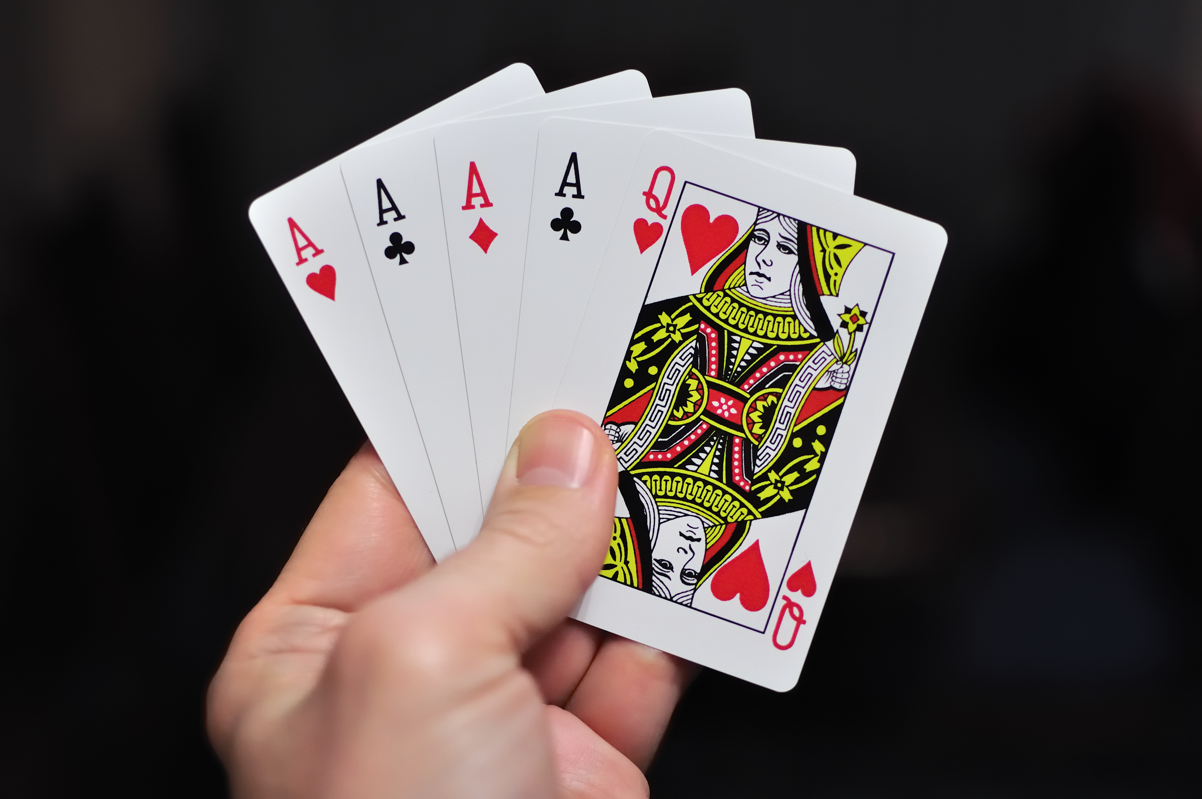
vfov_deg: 25.7
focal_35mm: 52
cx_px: 601
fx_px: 1751
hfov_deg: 37.9
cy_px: 400
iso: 400
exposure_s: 1/60
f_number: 1.8
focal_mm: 35
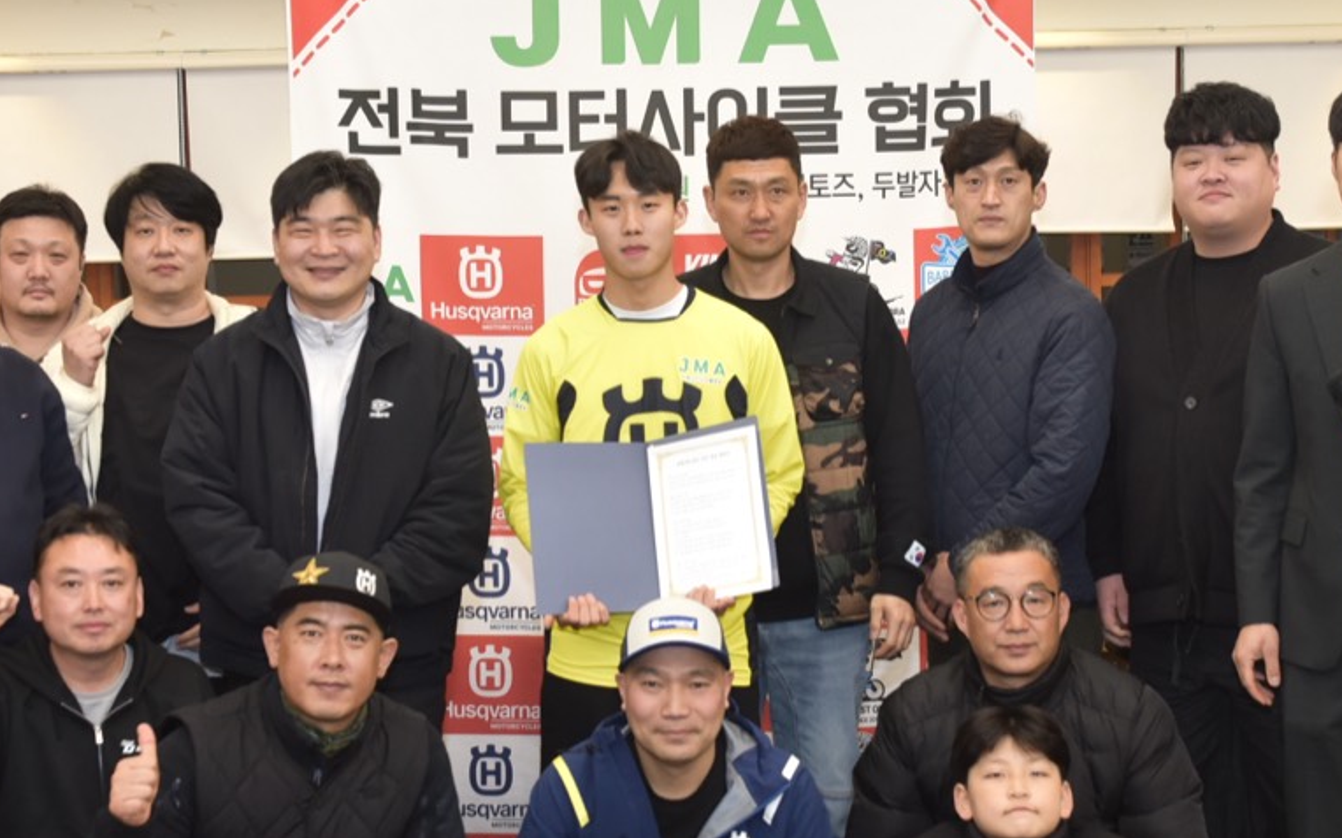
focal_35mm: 71
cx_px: 650
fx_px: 2596
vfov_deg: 18.3
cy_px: 473
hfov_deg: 29.0
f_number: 4
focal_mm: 38
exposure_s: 1/125
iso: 1250
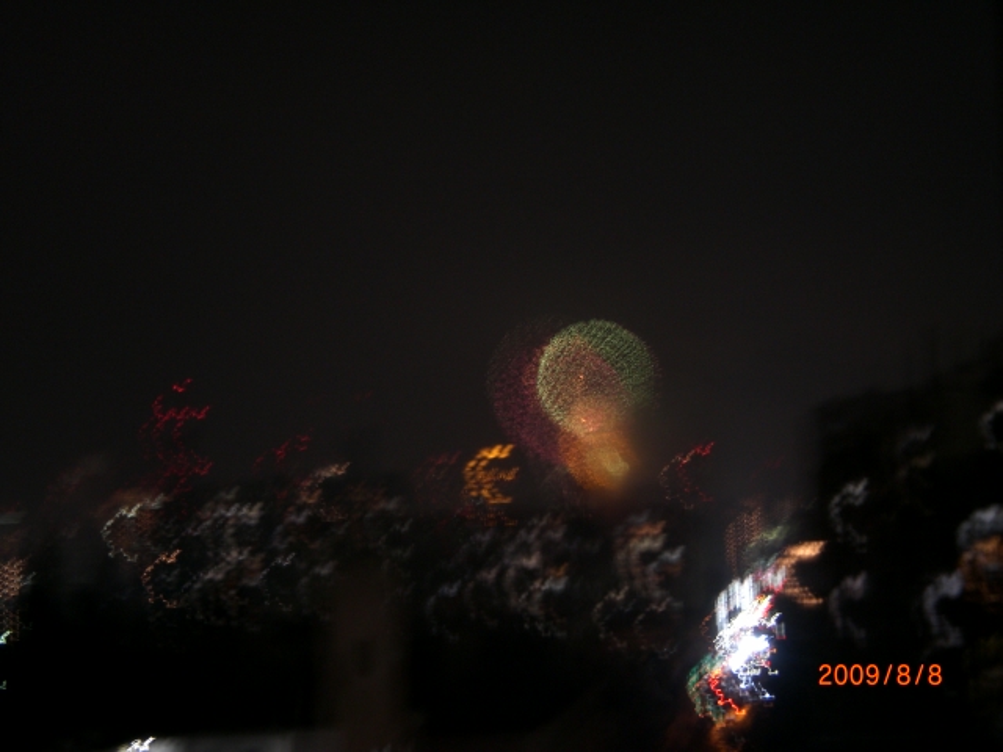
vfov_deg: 13.0
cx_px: 502
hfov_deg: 17.3
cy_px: 376
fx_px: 3303
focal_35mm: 114
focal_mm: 18.9
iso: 50
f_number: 5.9
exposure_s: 4
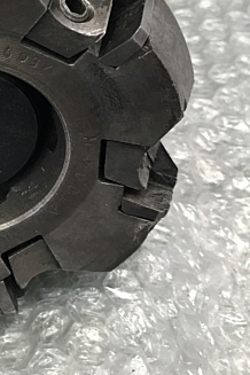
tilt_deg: -49.8
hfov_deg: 22.4
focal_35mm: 57
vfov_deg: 34.6
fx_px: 594
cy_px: 117
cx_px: -29
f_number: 1.8
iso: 40
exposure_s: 1/15
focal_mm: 3.99
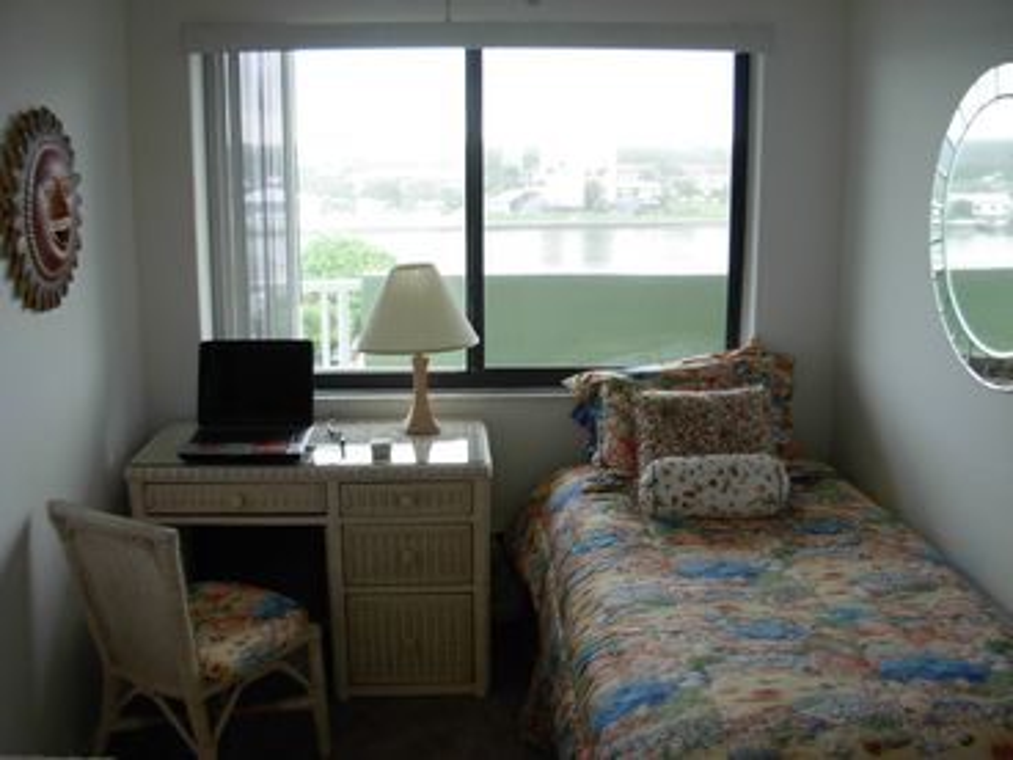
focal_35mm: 38
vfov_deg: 37.7
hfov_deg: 49.0
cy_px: 380
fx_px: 1112
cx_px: 506
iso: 79
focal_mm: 6.3
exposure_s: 1/19.5
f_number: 2.9
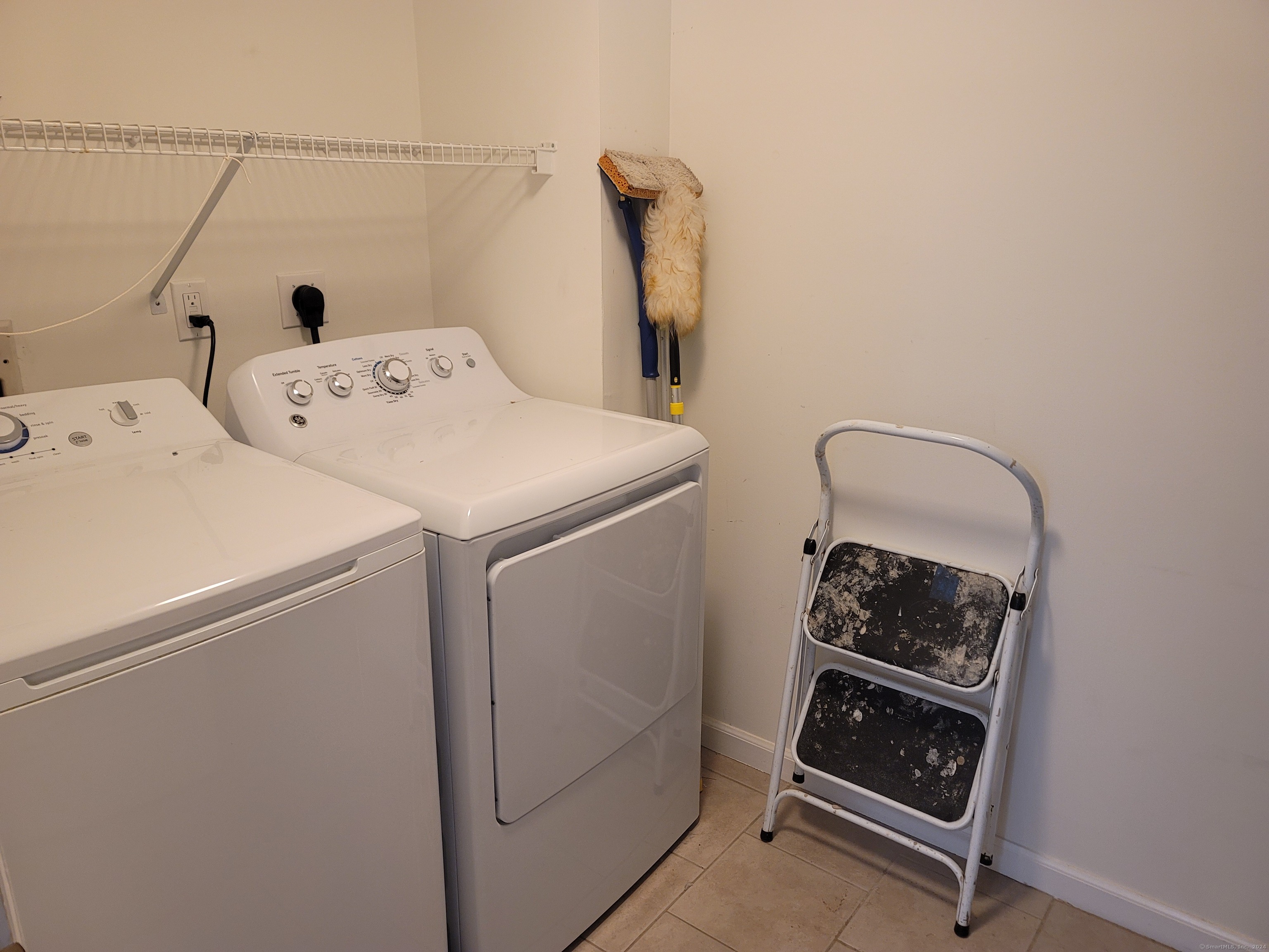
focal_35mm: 25
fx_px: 916
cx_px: 634
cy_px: 476
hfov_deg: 69.4
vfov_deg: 54.9
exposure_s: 1/120
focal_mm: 7
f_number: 1.8
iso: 250
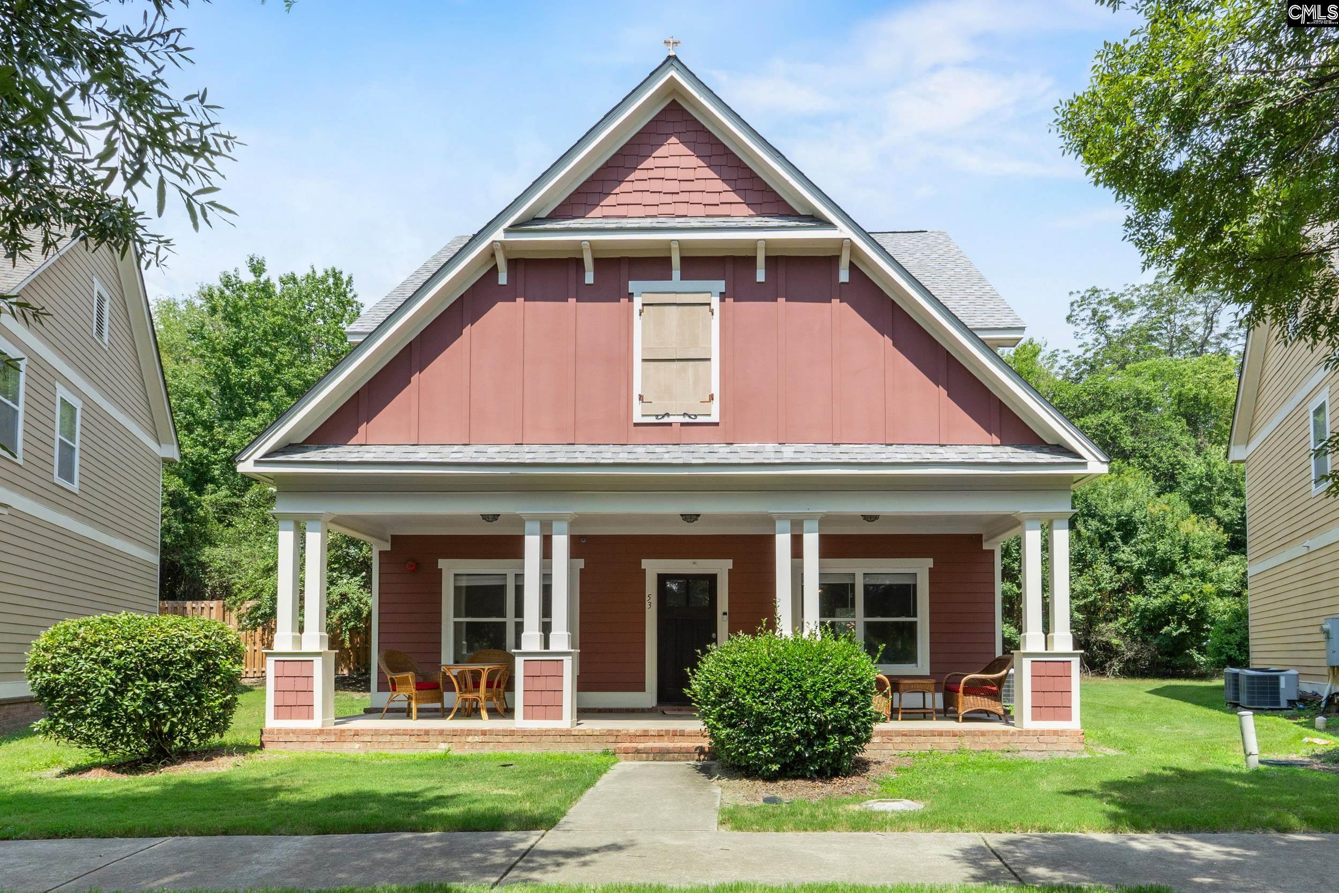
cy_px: 446
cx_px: 670
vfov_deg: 72.1
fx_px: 614
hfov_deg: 95.0
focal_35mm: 16
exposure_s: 1/250
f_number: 9
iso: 250
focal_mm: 11
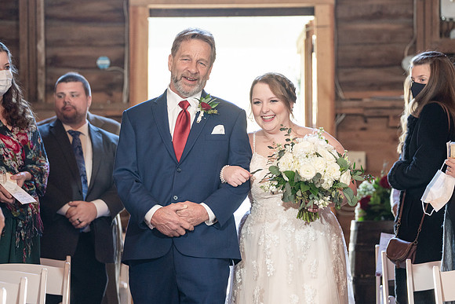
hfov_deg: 13.4
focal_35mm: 153
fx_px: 1938
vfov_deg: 9.0
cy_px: 144
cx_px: 255
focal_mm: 136
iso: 2000
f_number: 4
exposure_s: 1/200
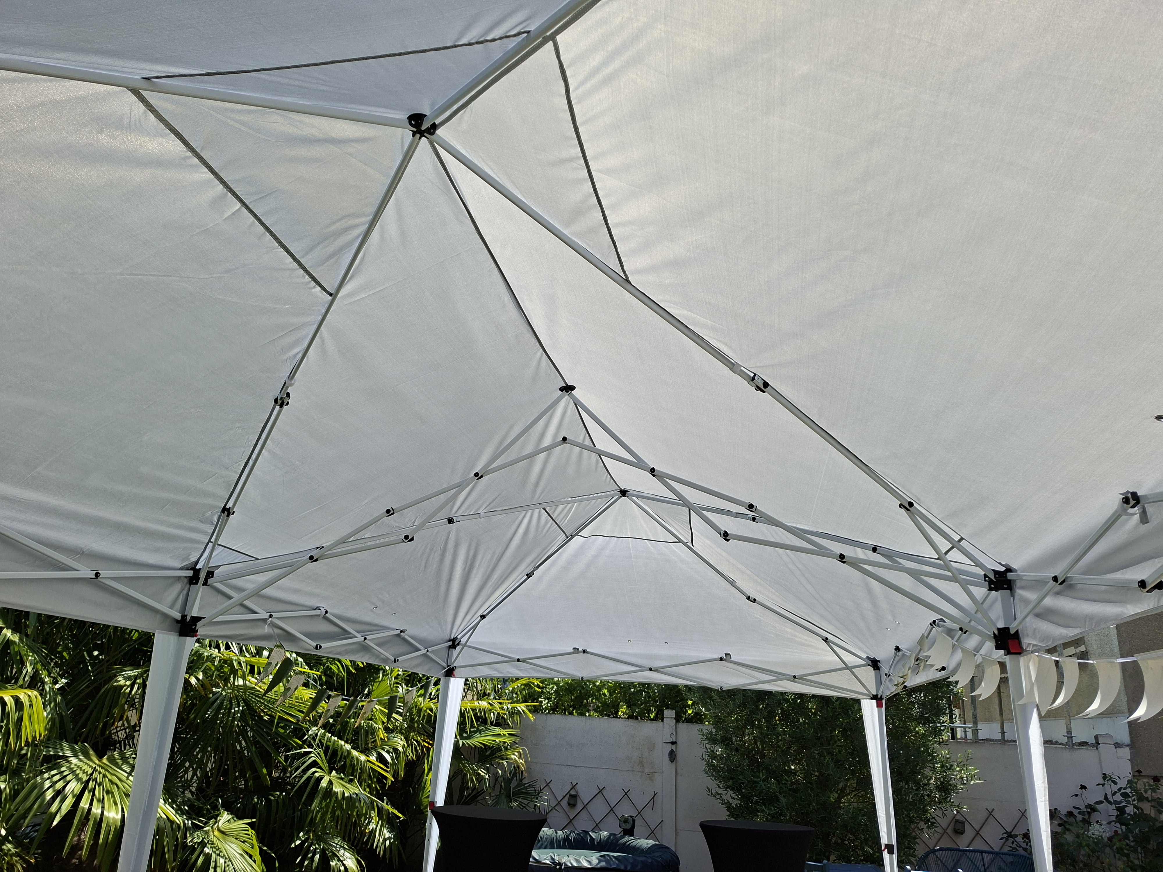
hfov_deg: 73.9
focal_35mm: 23
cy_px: 436
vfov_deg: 58.9
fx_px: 773
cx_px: 582
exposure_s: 1/1422
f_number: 1.8
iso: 40
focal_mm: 5.54
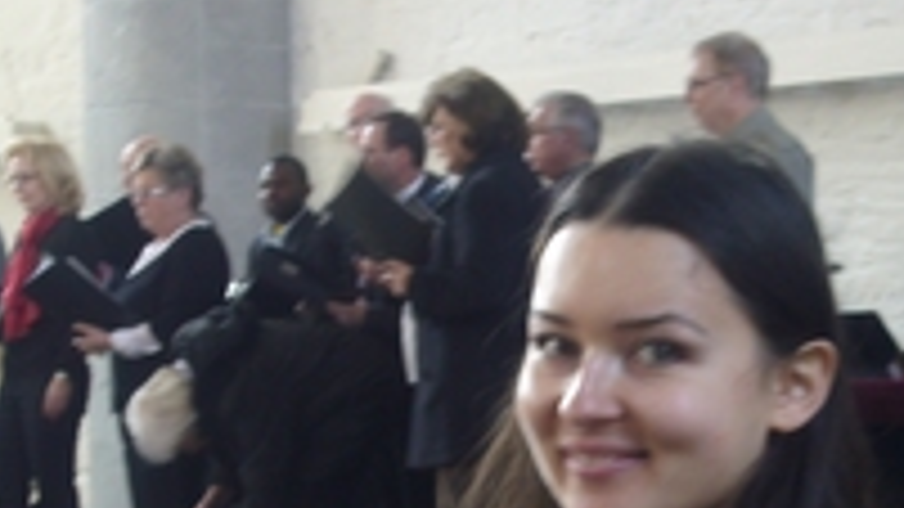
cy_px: 450
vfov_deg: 9.6
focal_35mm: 126
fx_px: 3020
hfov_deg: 17.0
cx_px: 625
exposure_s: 1/8
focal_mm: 9.6
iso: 100
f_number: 4
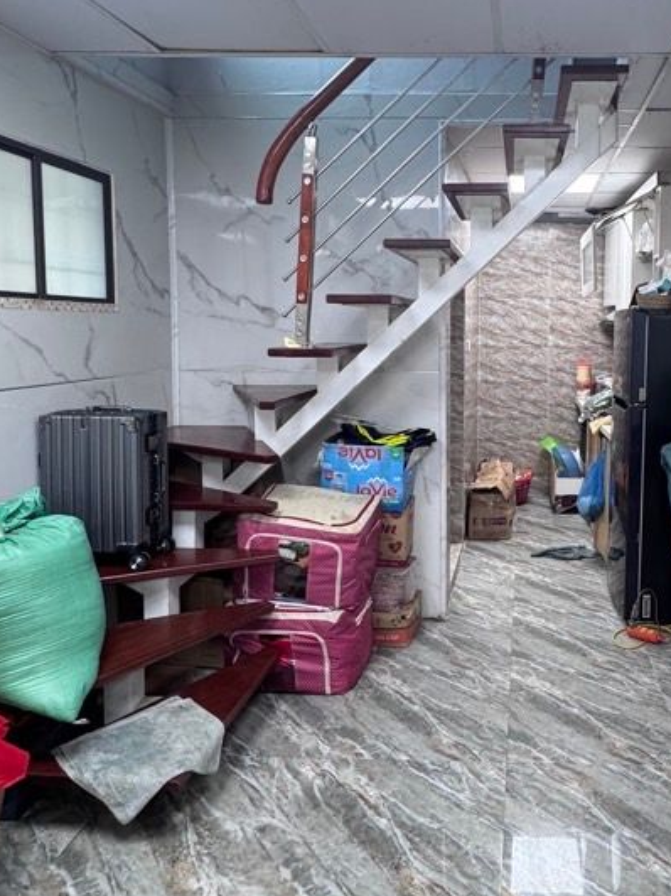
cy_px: 371
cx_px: 504
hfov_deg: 49.3
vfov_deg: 64.9
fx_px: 698
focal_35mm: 27
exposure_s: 1/50
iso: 250
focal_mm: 2.22
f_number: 2.2
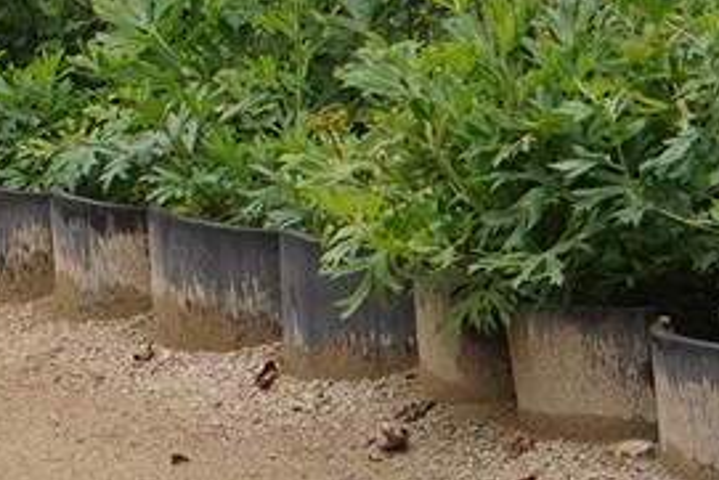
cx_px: -1626
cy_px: -1101
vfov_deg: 5.0
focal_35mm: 258
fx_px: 5155
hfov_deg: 7.0
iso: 400
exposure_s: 1/100
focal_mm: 35
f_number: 9
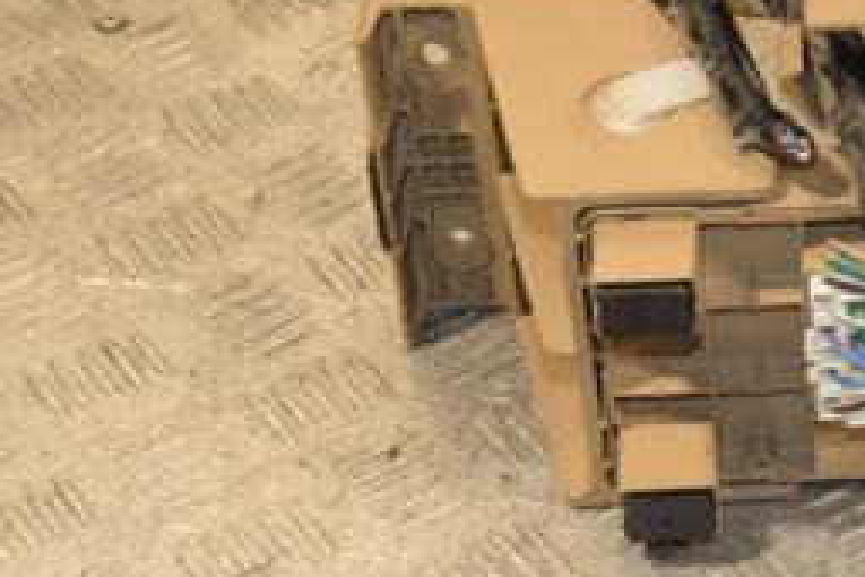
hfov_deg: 15.1
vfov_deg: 10.2
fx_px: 3219
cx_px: 828
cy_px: 316
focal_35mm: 134
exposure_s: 1/200
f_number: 5.6
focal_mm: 38
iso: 800
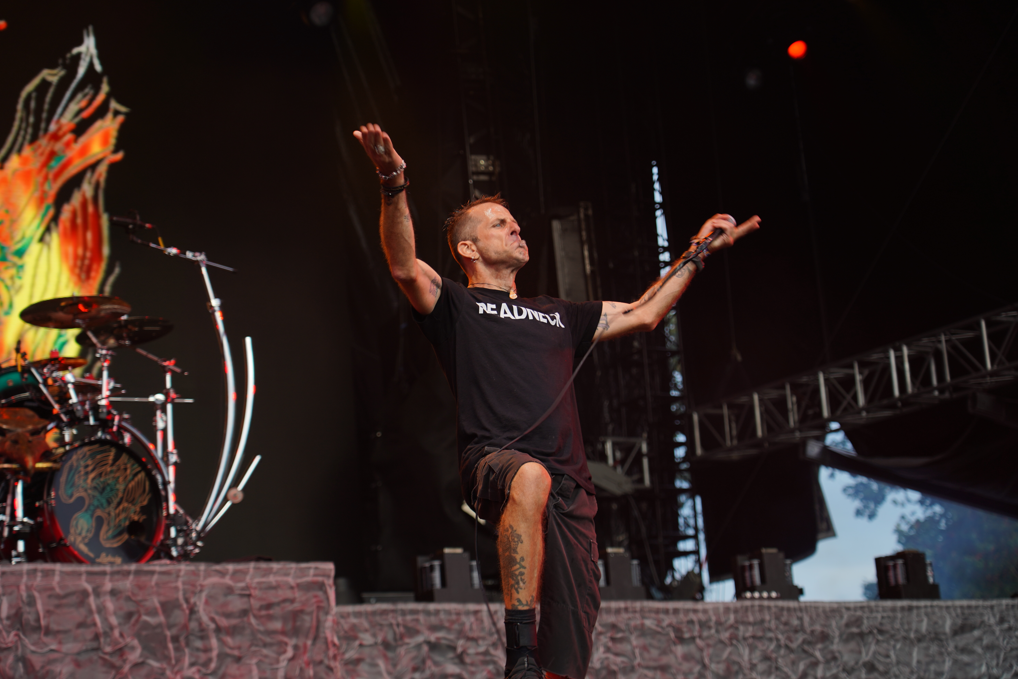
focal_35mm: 72
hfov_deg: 28.1
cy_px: 340
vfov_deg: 18.9
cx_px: 508
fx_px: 2036
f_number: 4
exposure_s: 1/125
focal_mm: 71
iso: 125
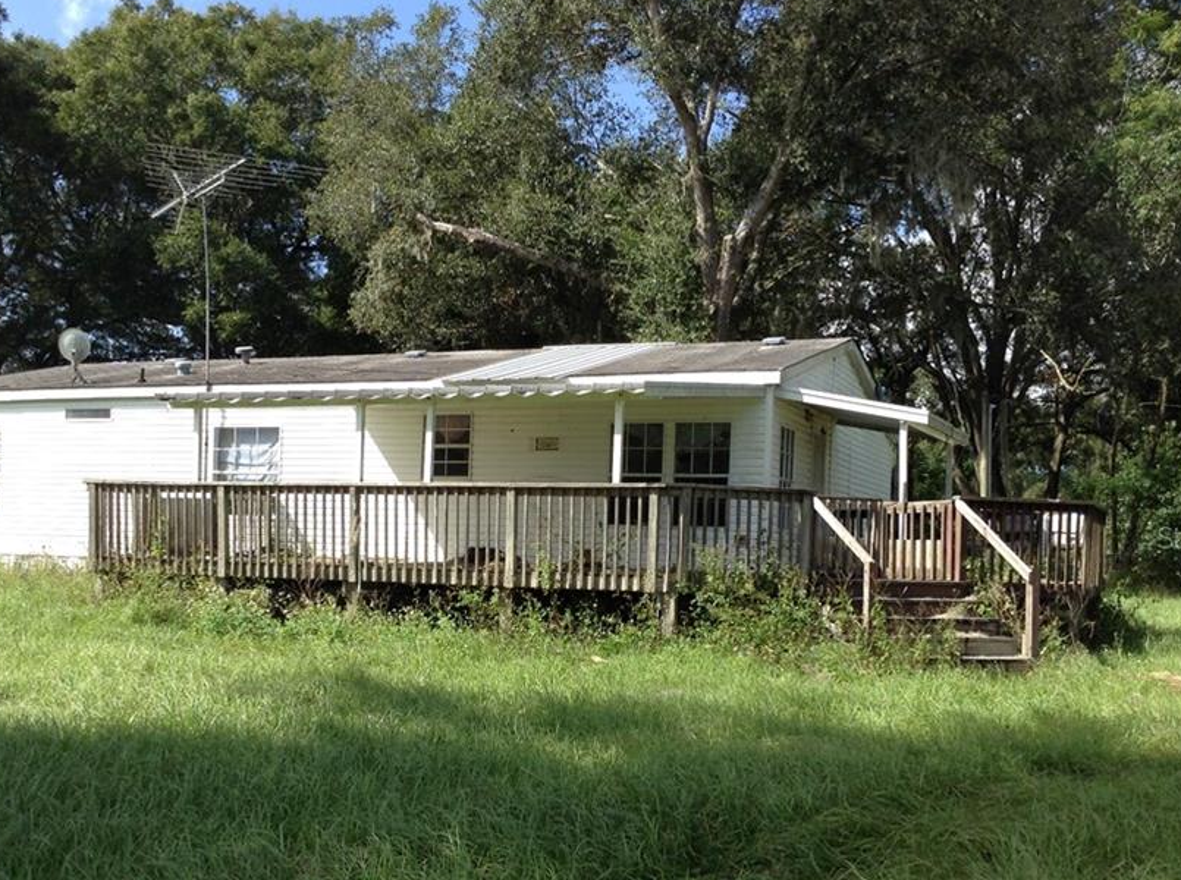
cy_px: 537
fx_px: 1430
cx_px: 544
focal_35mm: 42
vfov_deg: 34.1
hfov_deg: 44.8
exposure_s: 1/541
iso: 32
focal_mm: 3.3
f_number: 2.4
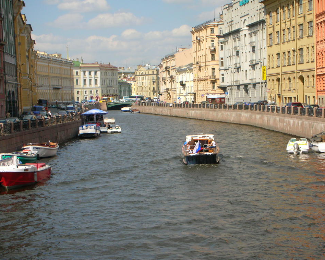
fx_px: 740
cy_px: 130
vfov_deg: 19.9
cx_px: 169
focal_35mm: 77
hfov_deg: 24.8
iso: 50
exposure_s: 1/67
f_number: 12.4
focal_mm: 12.2
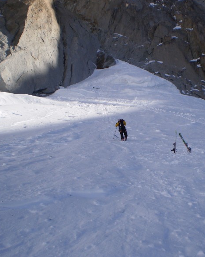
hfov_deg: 31.3
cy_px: 126
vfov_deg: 38.8
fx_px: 364
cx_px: 134
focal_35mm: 48
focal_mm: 6.3
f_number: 4.6
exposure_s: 1/1000
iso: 64
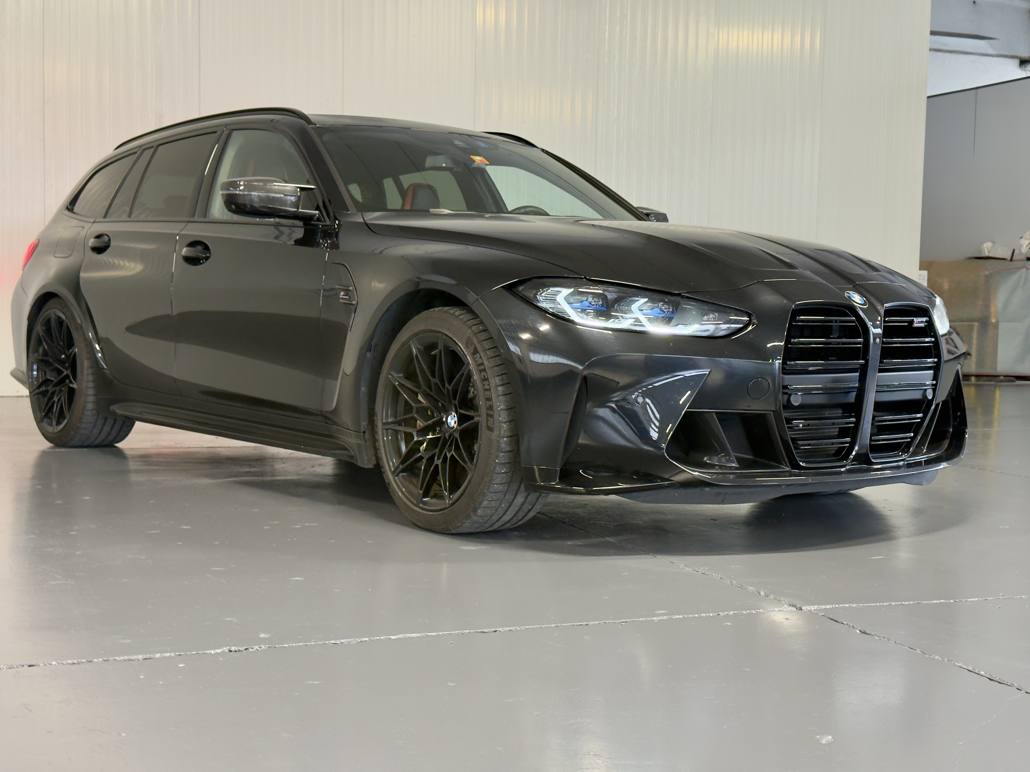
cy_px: 386
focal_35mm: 48
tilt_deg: -2.8
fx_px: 1428
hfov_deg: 39.7
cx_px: 515
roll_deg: -0.5
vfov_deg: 30.3
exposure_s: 1/33
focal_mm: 6.76
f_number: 1.78
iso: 320
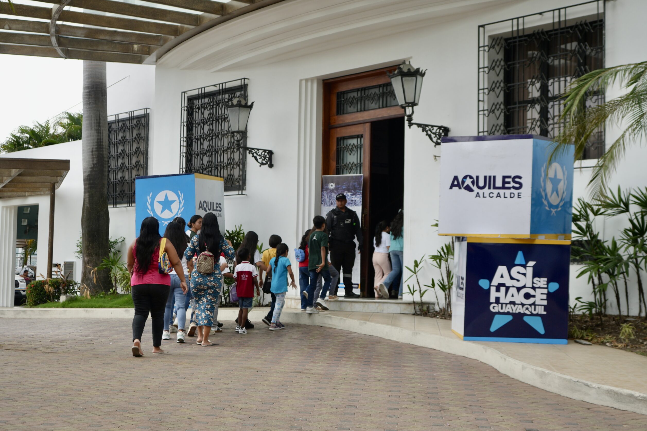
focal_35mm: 57
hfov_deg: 35.3
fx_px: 1016
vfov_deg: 24.0
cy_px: 218
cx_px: 321
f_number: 4
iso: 100
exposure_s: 1/160
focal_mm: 37
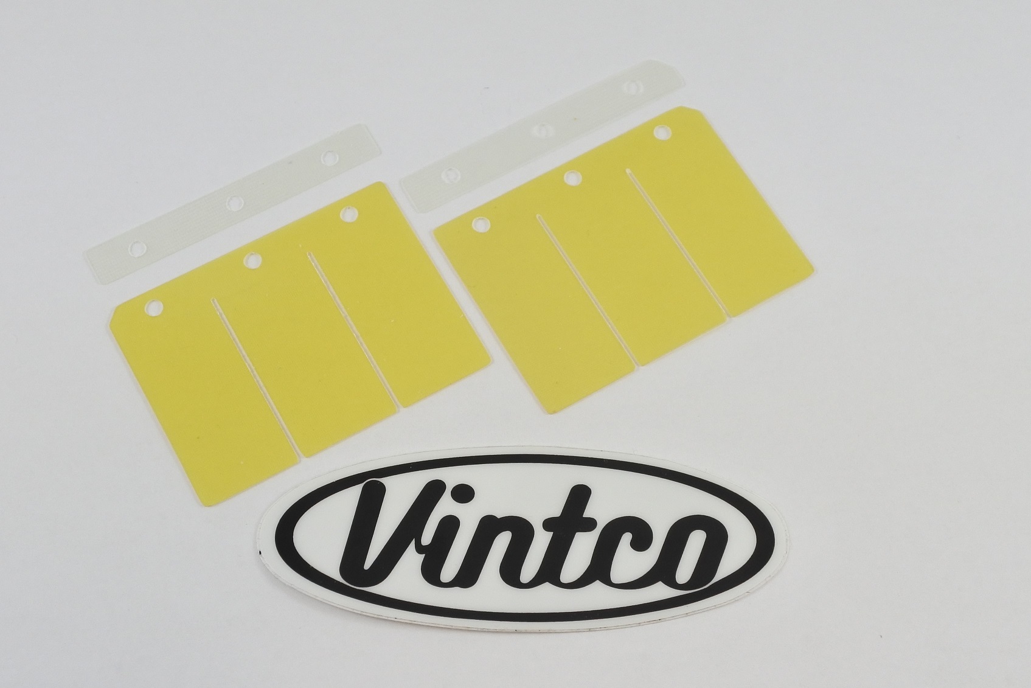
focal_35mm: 40
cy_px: 344
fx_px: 1146
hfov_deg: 48.4
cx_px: 516
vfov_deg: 33.4
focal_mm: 15
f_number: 4.2
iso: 400
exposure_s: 1/200
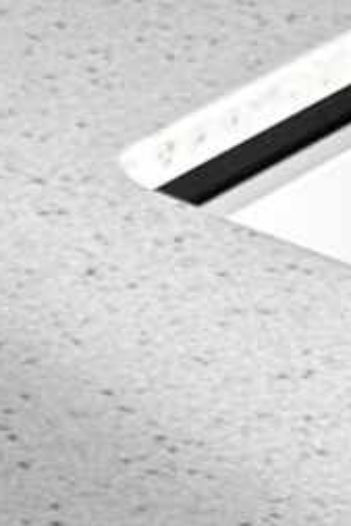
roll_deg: -1.8
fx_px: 2950
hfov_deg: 5.7
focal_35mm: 202
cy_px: 1060
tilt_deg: -38.3
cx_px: -1105
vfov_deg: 9.5
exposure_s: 1/491
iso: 80
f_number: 1.78
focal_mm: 6.86
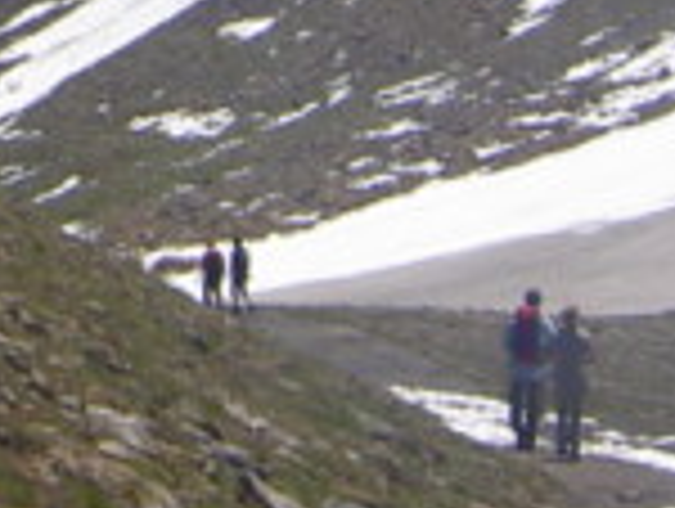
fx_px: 3203
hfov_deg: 11.6
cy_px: -533
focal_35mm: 164
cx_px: -250
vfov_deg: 8.6
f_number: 4.7
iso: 50
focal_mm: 5.6
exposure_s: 1/640
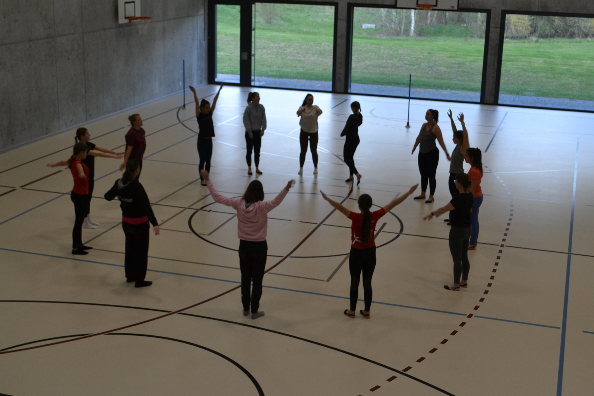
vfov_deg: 25.5
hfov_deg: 37.5
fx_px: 874
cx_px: 302
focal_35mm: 53
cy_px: 193
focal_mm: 32
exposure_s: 1/125
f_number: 5.6
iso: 280
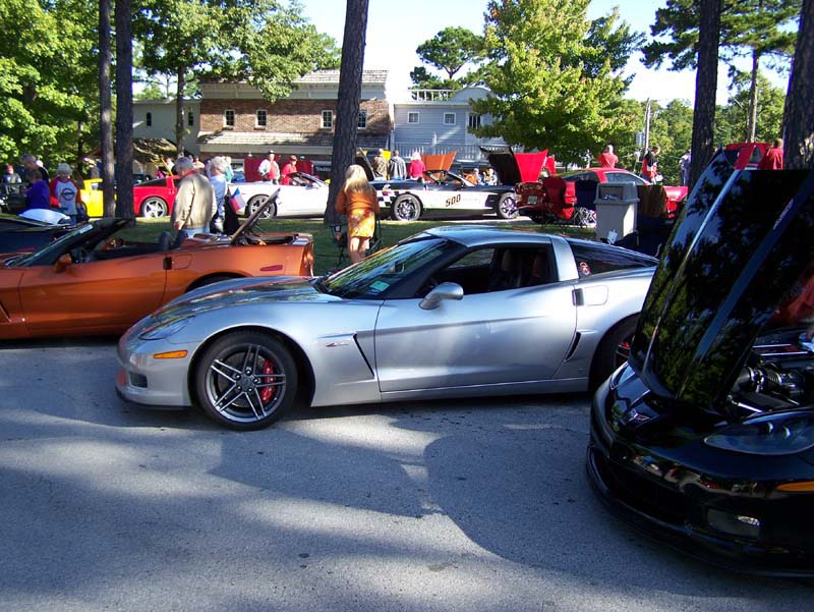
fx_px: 894
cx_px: 407
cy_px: 306
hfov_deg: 49.0
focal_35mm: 38
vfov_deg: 37.8
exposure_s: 1/400
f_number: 2.8
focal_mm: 6.3
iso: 80
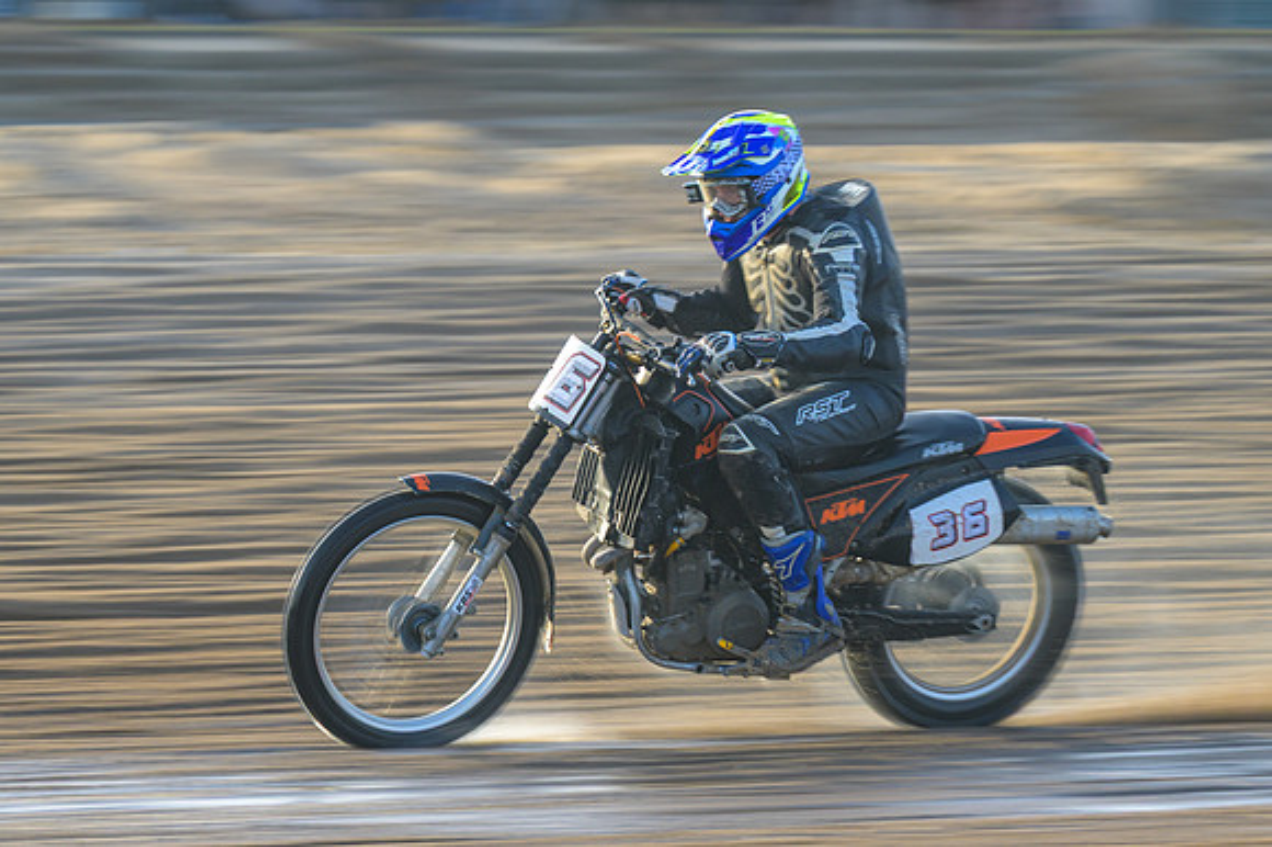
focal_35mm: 259
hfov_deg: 8.0
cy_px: 435
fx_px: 9146
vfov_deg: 5.3
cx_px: 560
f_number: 8
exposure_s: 1/125
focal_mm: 140
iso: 200
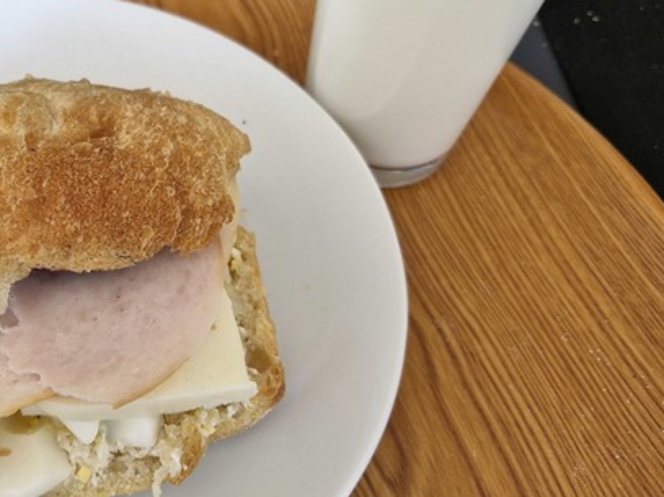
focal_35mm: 39
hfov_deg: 45.4
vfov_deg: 36.8
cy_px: 230
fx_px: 748
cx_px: 132
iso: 160
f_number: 1.8
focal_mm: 5.54
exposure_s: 1/100
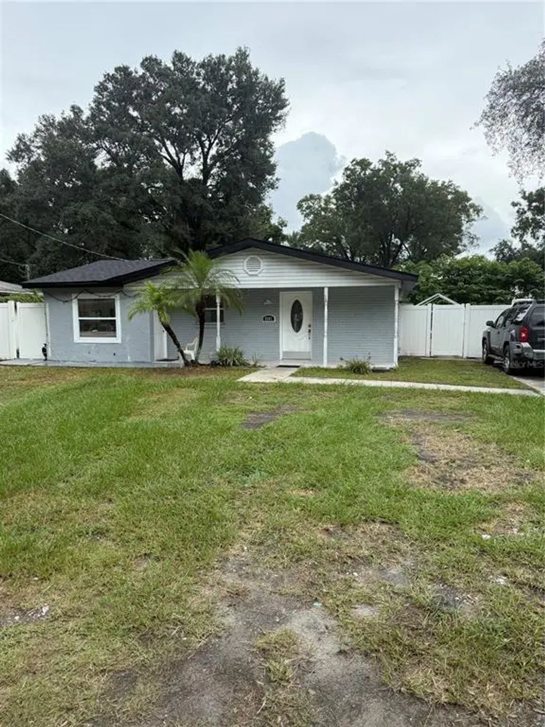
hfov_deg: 56.8
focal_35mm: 24
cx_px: 272
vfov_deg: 71.6
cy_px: 364
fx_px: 504
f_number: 1.78
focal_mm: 6.76
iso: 100
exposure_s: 1/1812
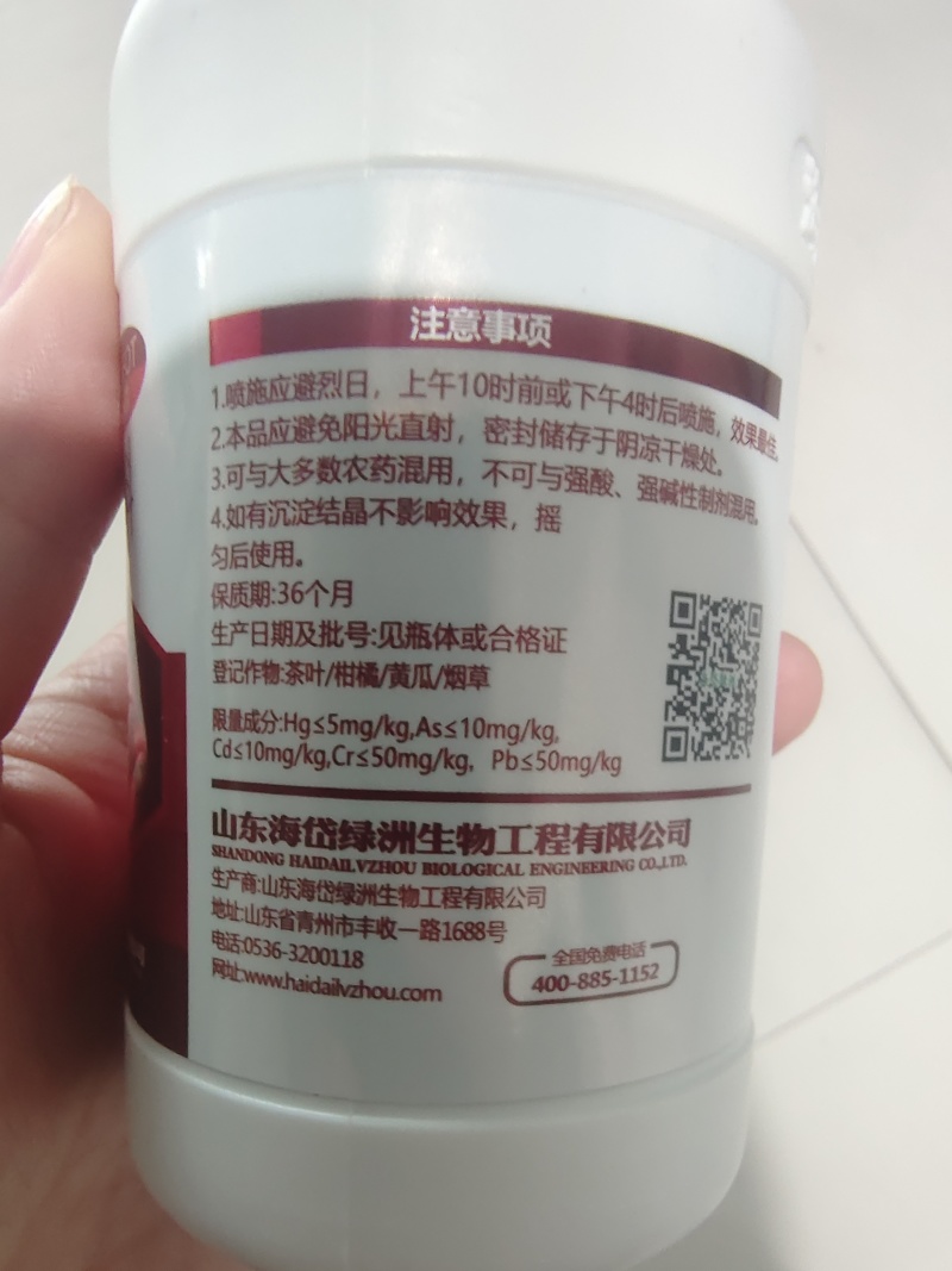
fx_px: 954
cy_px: 636
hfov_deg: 53.1
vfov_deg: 67.3
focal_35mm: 26
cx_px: 476
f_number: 2.2
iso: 640
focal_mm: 2.13
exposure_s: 1/25
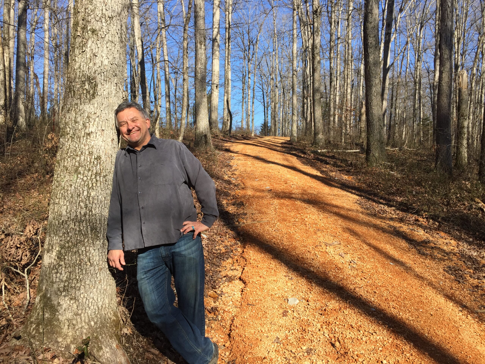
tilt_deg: -0.2
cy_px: 182
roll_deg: -1.3
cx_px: 242
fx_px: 406
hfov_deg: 61.7
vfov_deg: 48.2
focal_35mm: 29
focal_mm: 4.15
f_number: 2.2
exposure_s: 1/1130
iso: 32
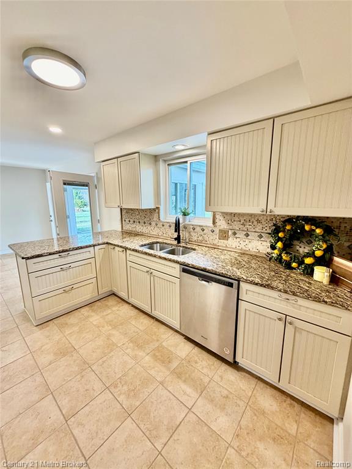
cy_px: 234
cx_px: 176
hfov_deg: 85.7
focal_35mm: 14
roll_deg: -0.6
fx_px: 190
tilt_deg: -9.7
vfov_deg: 102.1
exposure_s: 1/120
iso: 250
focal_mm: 2.22
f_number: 2.2
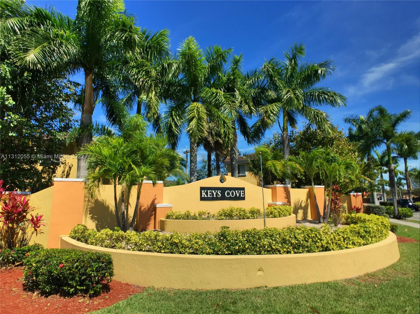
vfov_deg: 48.2
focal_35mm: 29
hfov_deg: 61.7
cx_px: 210
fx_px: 352
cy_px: 157
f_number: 2.2
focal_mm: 4.15
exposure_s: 1/6623
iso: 32
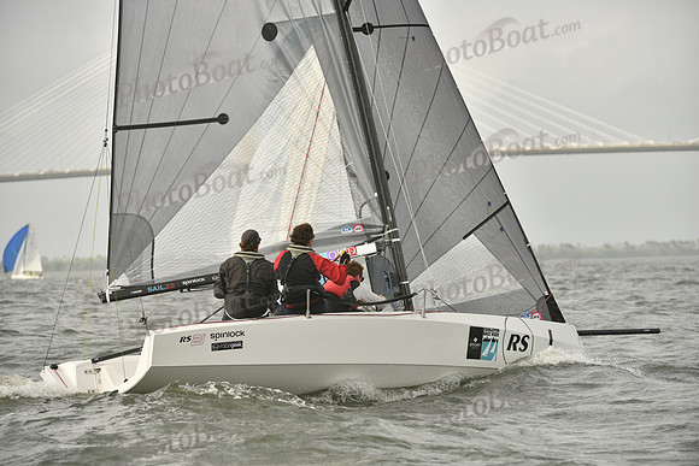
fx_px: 3884
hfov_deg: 10.3
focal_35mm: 200
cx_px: 350
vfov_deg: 6.9
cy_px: 233
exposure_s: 1/1250
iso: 320
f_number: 6.3
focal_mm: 200
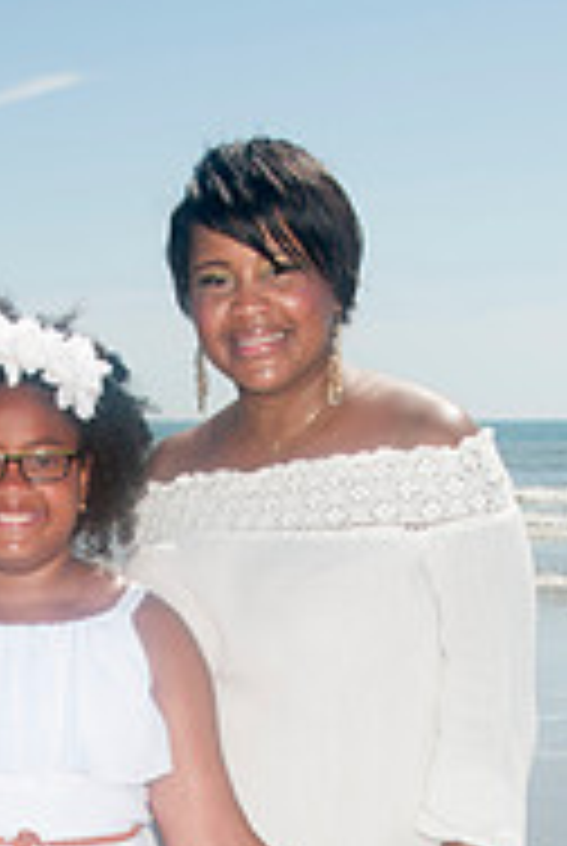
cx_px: 187
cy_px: 842
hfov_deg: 12.4
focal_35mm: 111
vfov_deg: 18.0
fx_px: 2613
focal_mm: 31
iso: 100
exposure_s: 1/250
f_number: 11
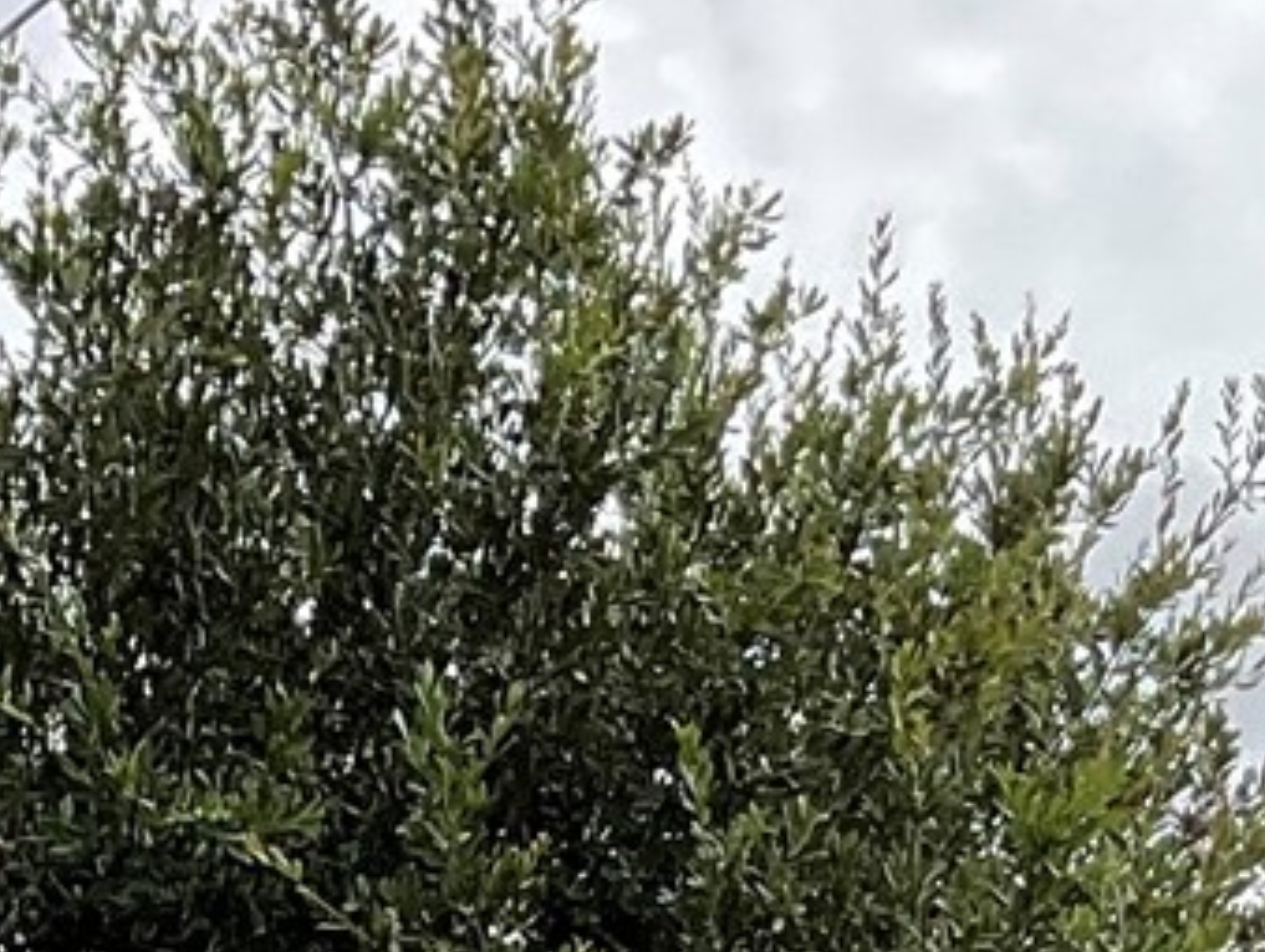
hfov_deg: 11.2
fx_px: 6402
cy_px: 2707
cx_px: 67
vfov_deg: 7.6
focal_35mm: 175
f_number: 1.8
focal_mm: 3
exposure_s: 1/1377
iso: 16
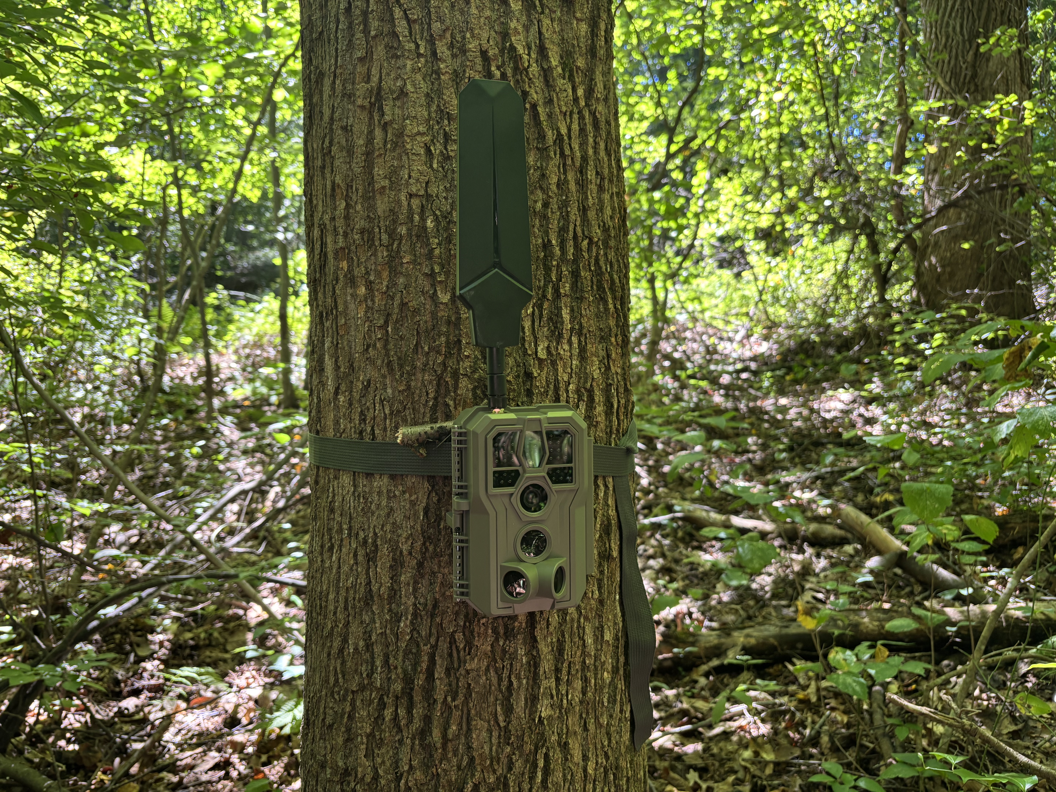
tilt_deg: -0.1
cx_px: 528
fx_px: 793
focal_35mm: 26
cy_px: 396
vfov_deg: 53.1
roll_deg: +0.2
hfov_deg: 67.3
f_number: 1.6
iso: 100
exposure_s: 1/121
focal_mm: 5.96
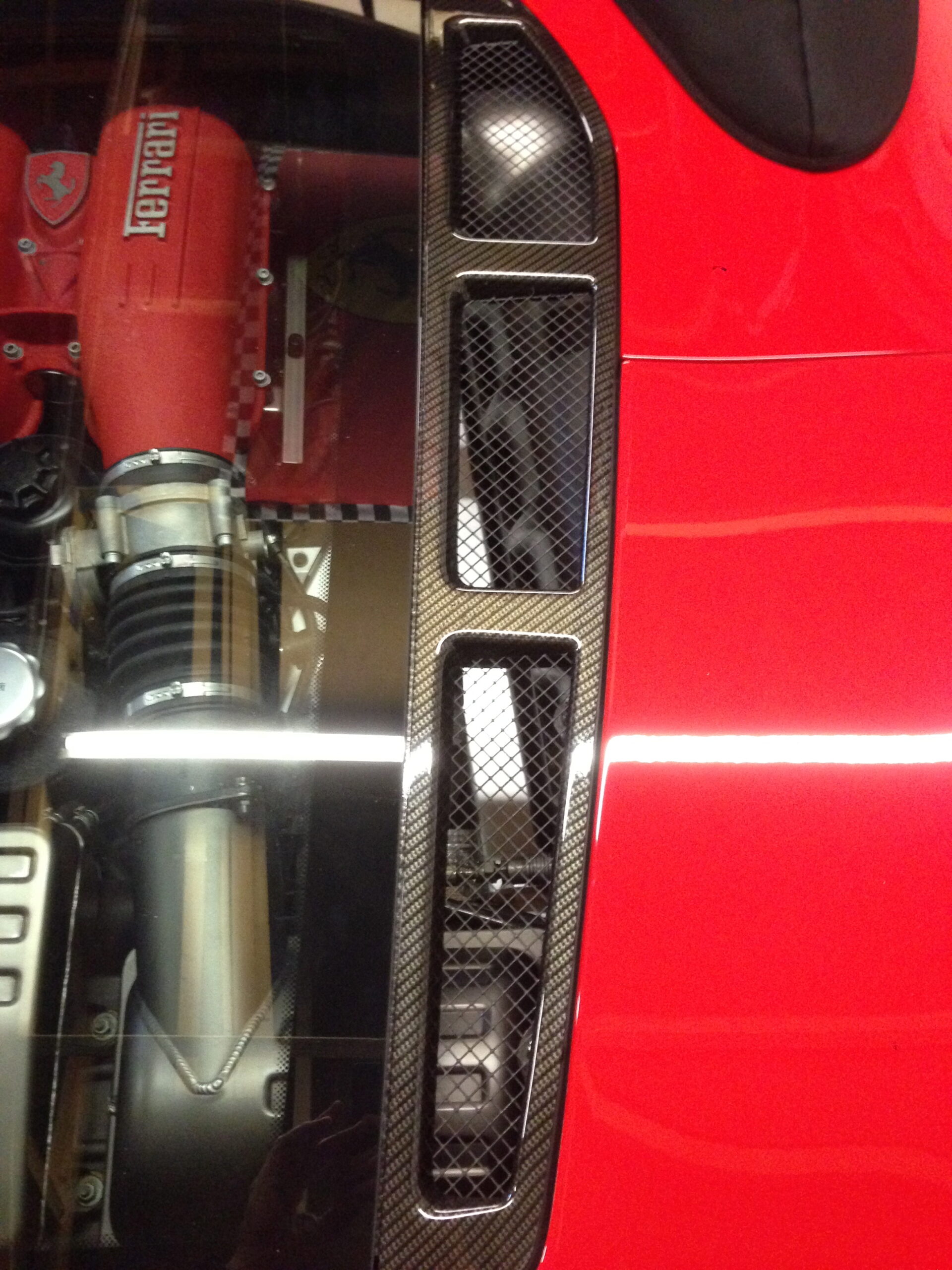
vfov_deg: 55.4
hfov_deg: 42.9
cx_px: 476
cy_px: 635
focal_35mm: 33
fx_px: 1210
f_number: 2.4
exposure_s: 1/15
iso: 400
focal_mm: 4.12
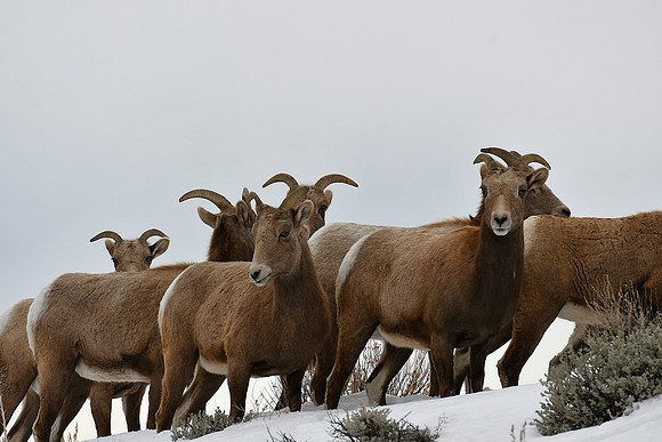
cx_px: 331
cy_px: 221
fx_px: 8277
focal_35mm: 450
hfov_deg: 4.6
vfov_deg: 3.1
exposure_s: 1/500
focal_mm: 300
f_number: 8
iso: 110
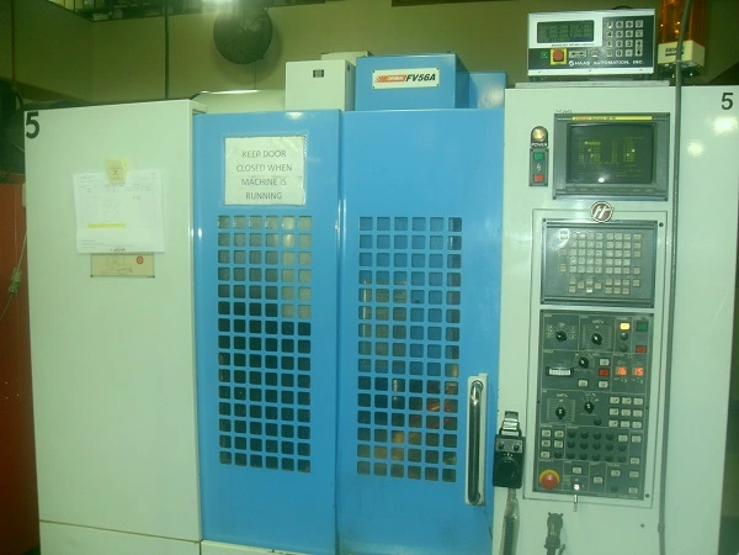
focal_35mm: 34
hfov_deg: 54.0
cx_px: 370
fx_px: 726
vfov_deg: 41.8
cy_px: 278
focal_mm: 6.3
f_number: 2.8
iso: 100
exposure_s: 1/45
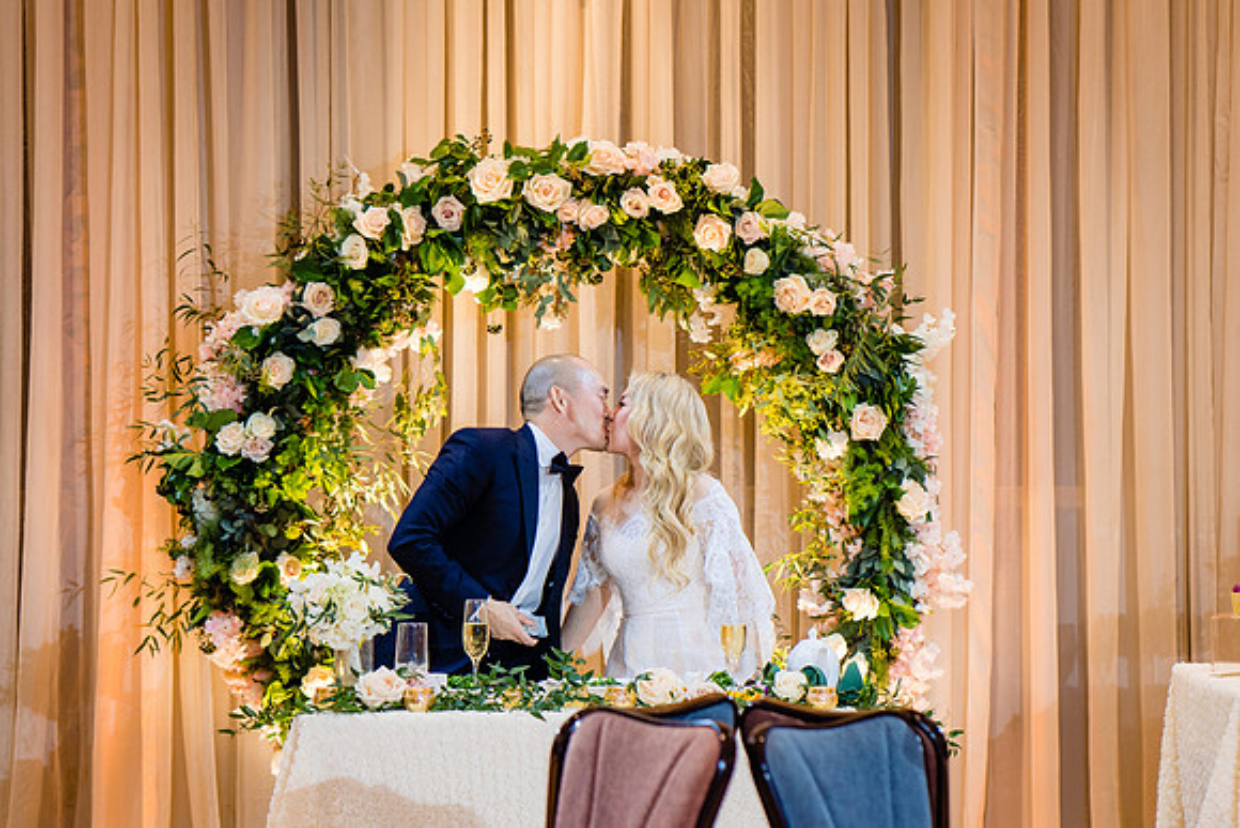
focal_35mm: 109
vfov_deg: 12.6
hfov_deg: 18.8
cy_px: 359
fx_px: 3751
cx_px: 749
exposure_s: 1/200
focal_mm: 85
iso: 1250
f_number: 2.5
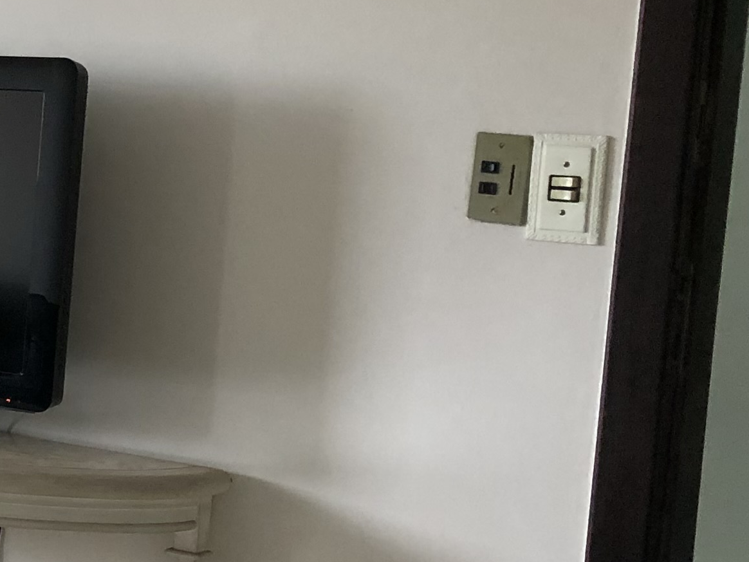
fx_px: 2099
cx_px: -544
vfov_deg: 15.2
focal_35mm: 97
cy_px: 294
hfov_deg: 17.1
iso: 40
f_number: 1.8
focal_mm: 4
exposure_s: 1/30
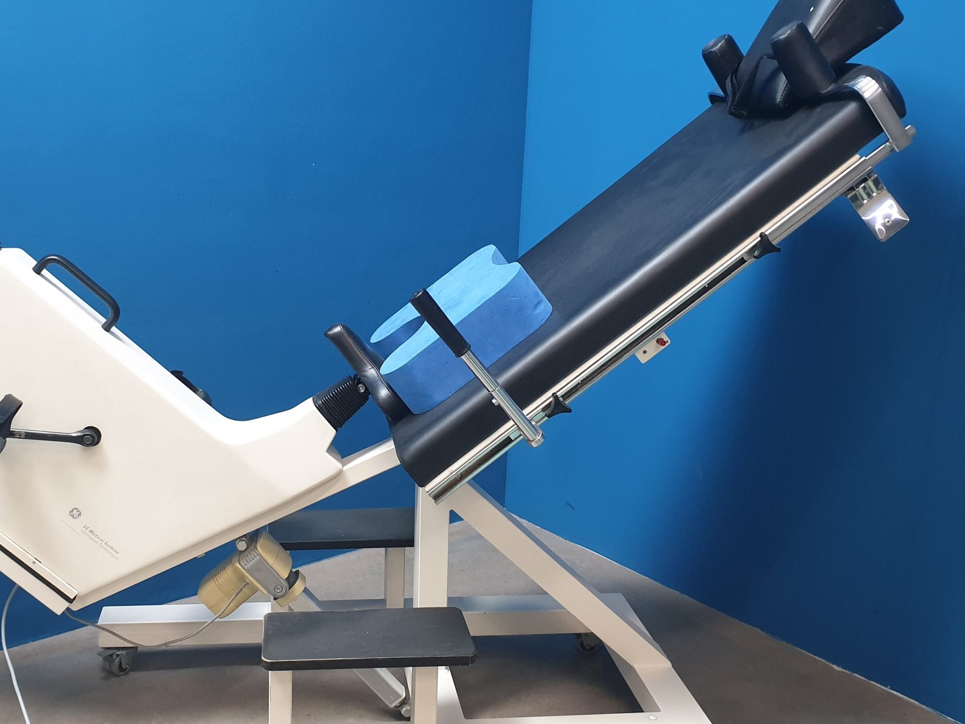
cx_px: 381
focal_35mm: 37
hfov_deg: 49.8
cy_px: 357
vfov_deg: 38.7
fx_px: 1031
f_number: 2.4
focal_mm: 4.3
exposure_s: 1/33
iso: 250
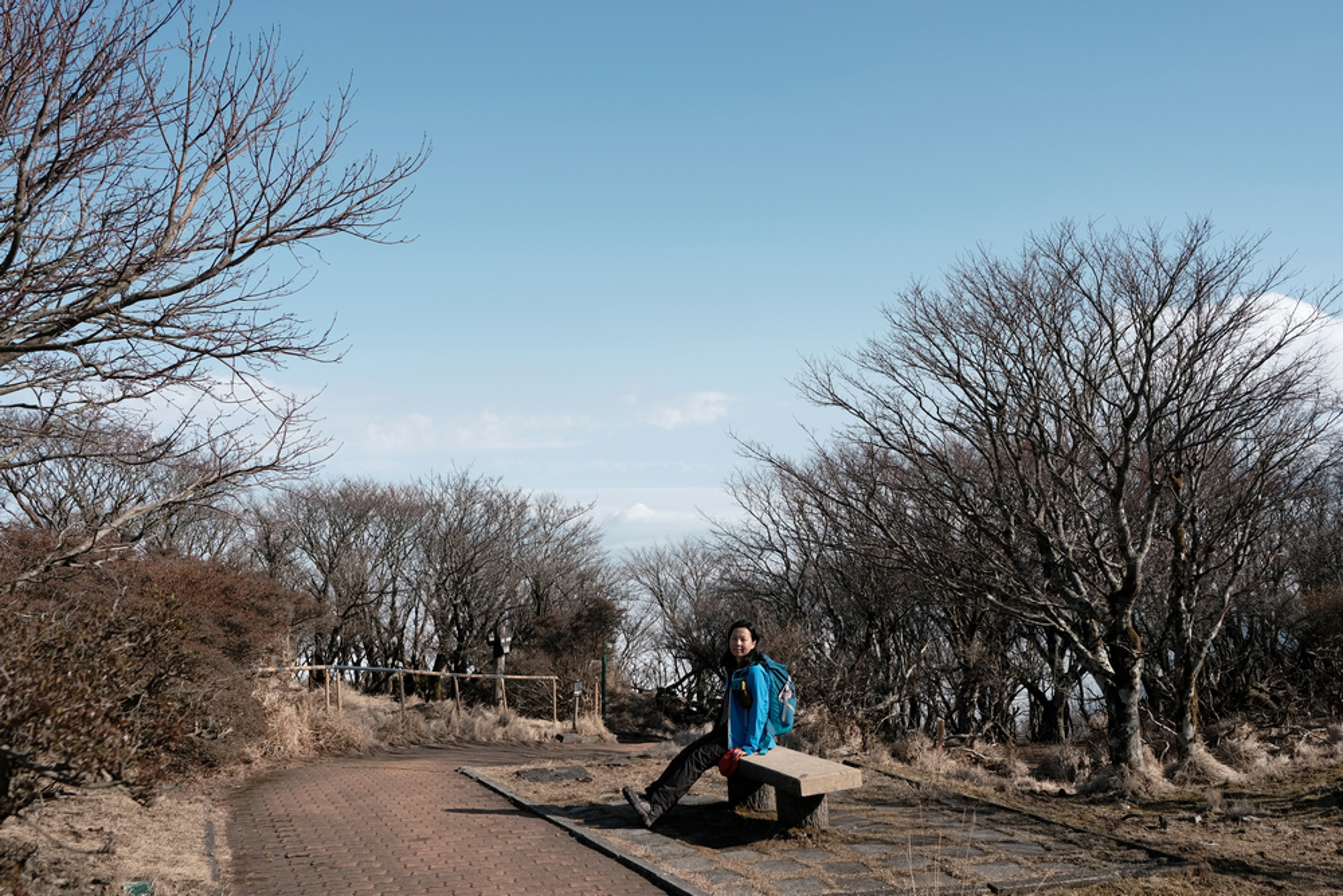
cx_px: 672
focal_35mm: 35
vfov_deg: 37.9
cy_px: 448
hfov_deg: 54.4
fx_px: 1306
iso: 250
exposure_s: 1/1300
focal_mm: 23
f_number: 5.6
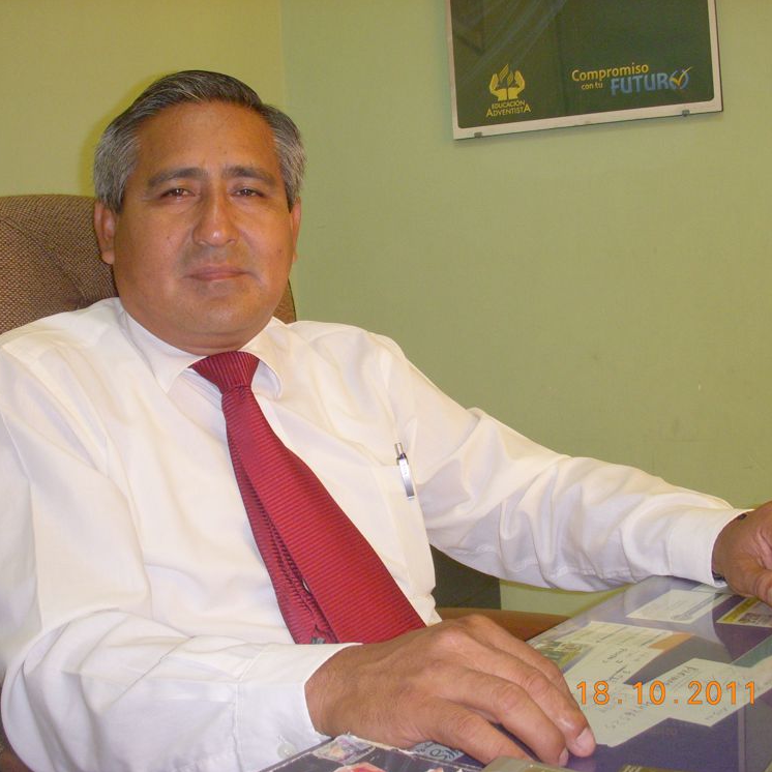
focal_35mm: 45
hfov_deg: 37.5
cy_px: 386
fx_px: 1135
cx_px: 396
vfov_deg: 37.6
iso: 200
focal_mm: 6.3
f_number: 3.3
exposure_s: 1/20
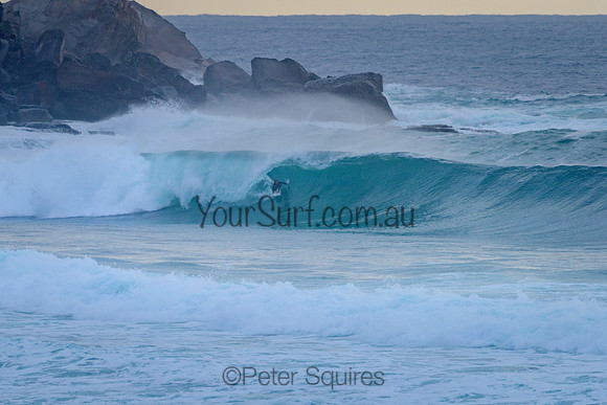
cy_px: 179
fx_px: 7445
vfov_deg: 3.1
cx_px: 280
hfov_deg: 4.7
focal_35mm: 441
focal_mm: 360
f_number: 5.6
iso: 800
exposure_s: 1/2000
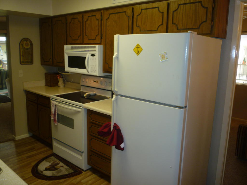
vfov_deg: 48.2
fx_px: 207
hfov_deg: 61.7
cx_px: 124
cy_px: 92
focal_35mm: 29
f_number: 3.3
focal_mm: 5.2
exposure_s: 1/30
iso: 100
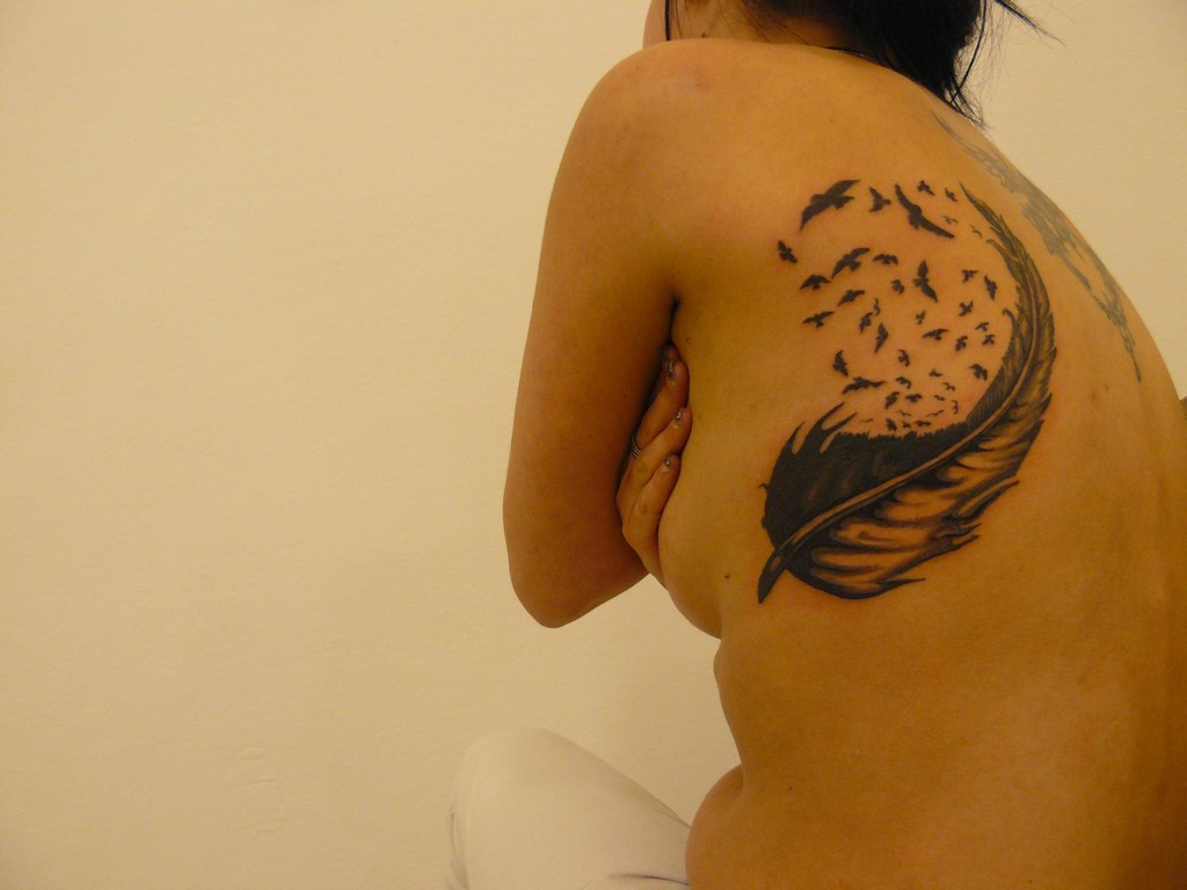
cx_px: 594
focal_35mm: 36
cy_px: 445
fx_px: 1234
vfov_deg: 39.7
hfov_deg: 51.4
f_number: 2.8
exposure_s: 1/20
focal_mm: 6
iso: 200
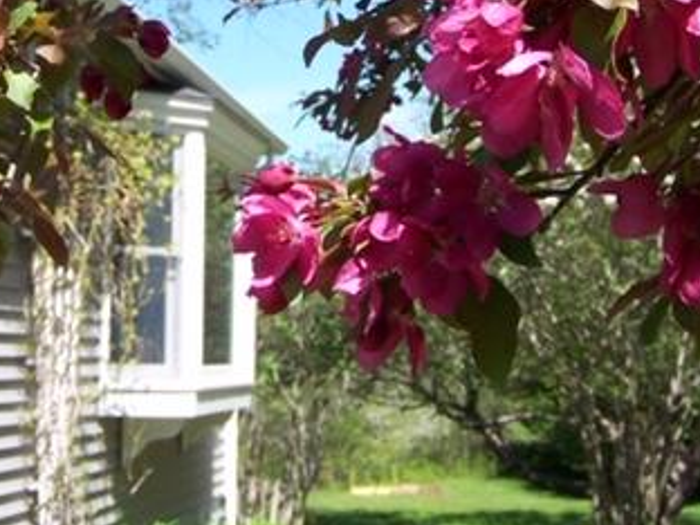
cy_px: 99
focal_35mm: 78
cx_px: 287
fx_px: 1577
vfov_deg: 18.7
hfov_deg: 25.0
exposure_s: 1/640
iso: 80
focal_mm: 6.3
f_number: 2.8
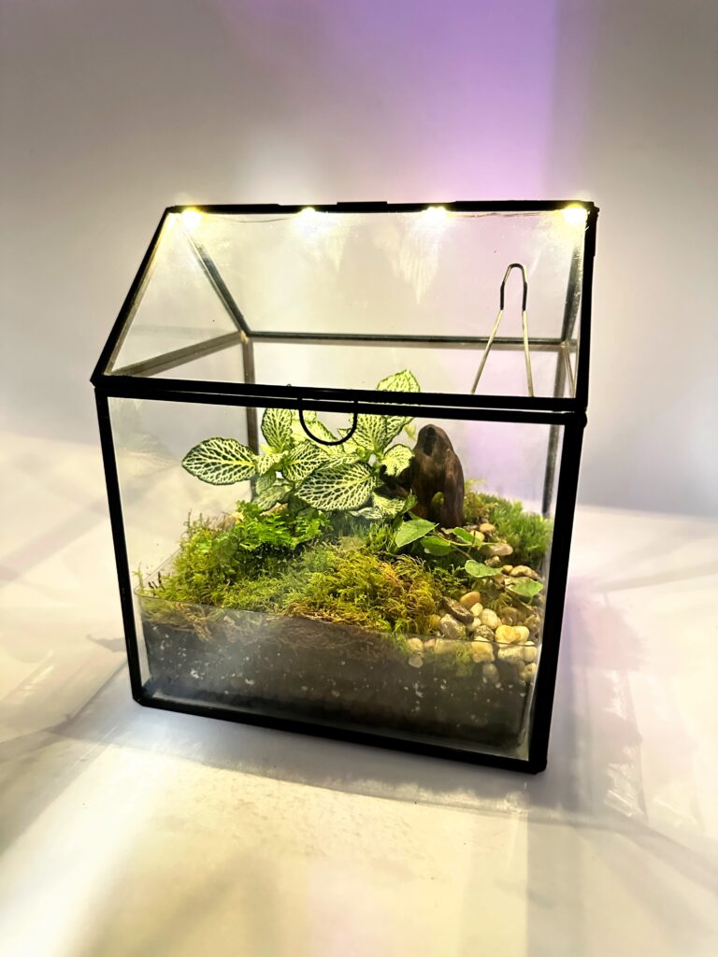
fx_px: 664
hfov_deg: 56.8
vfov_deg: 71.6
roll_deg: -0.6
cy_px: 478
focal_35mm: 24
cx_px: 359
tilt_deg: -18.7
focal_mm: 6.86
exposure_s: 1/25
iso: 1250
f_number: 1.78
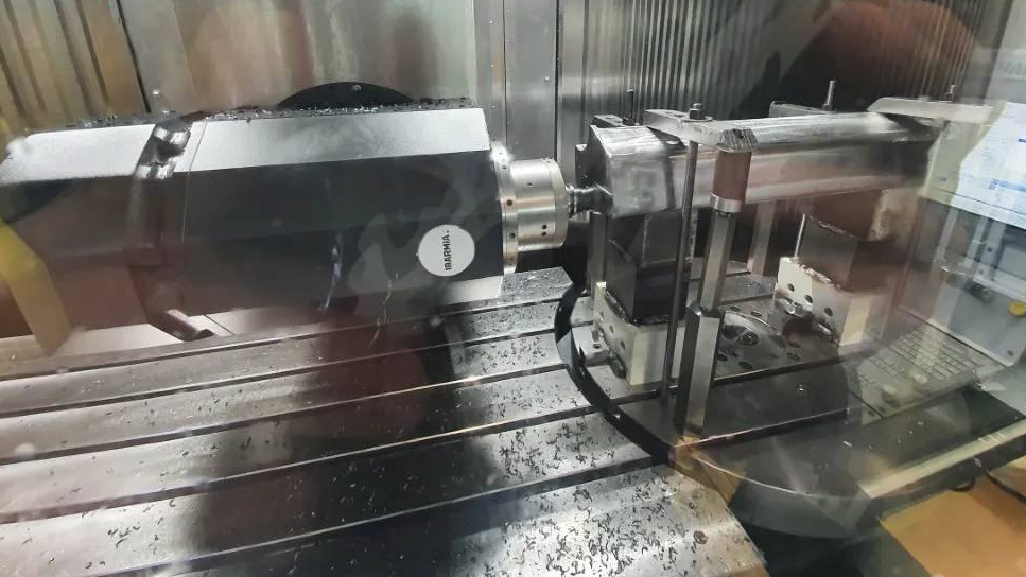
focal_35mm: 15
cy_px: 195
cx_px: 515
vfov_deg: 68.7
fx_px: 408
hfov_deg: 103.0
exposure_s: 1/50
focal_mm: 1.8
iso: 400
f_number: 2.2
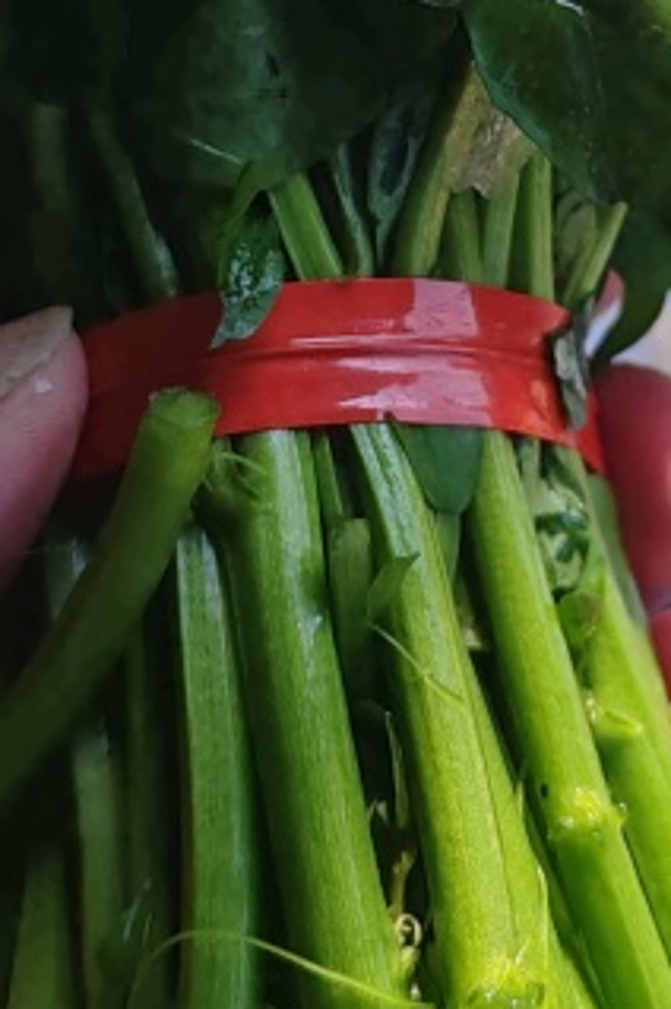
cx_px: 440
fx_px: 2634
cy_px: 131
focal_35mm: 94
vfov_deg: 21.3
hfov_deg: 14.5
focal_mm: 6.12
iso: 50
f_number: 1.9
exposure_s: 1/810
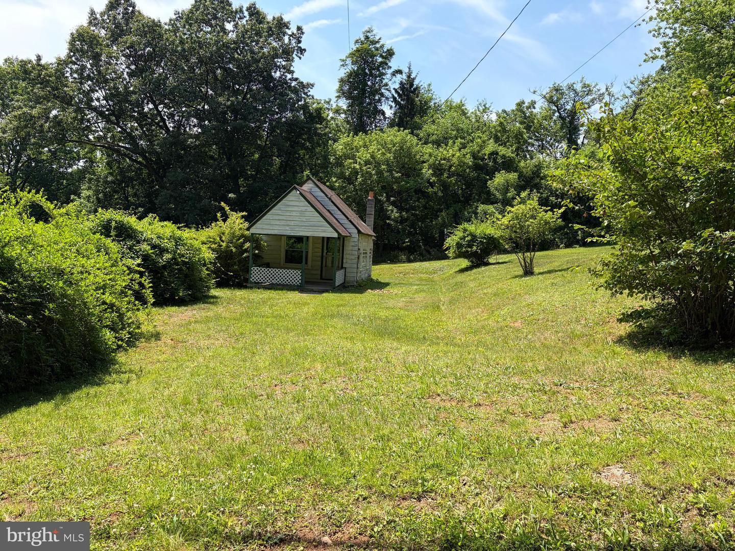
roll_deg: -3.4
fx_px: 552
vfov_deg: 53.1
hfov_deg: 67.3
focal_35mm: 26
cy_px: 276
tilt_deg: -3.2
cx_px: 368
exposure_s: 1/1848
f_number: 1.6
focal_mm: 5.96
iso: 50
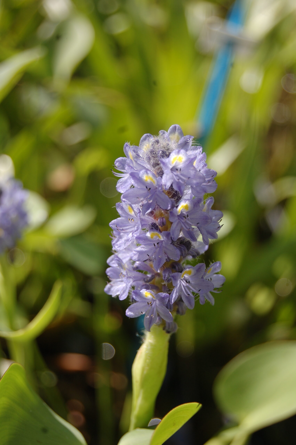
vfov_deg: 24.6
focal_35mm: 82
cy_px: 222
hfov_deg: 16.5
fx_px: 1019
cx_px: 148
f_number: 5.6
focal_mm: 55
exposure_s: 1/500
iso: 220
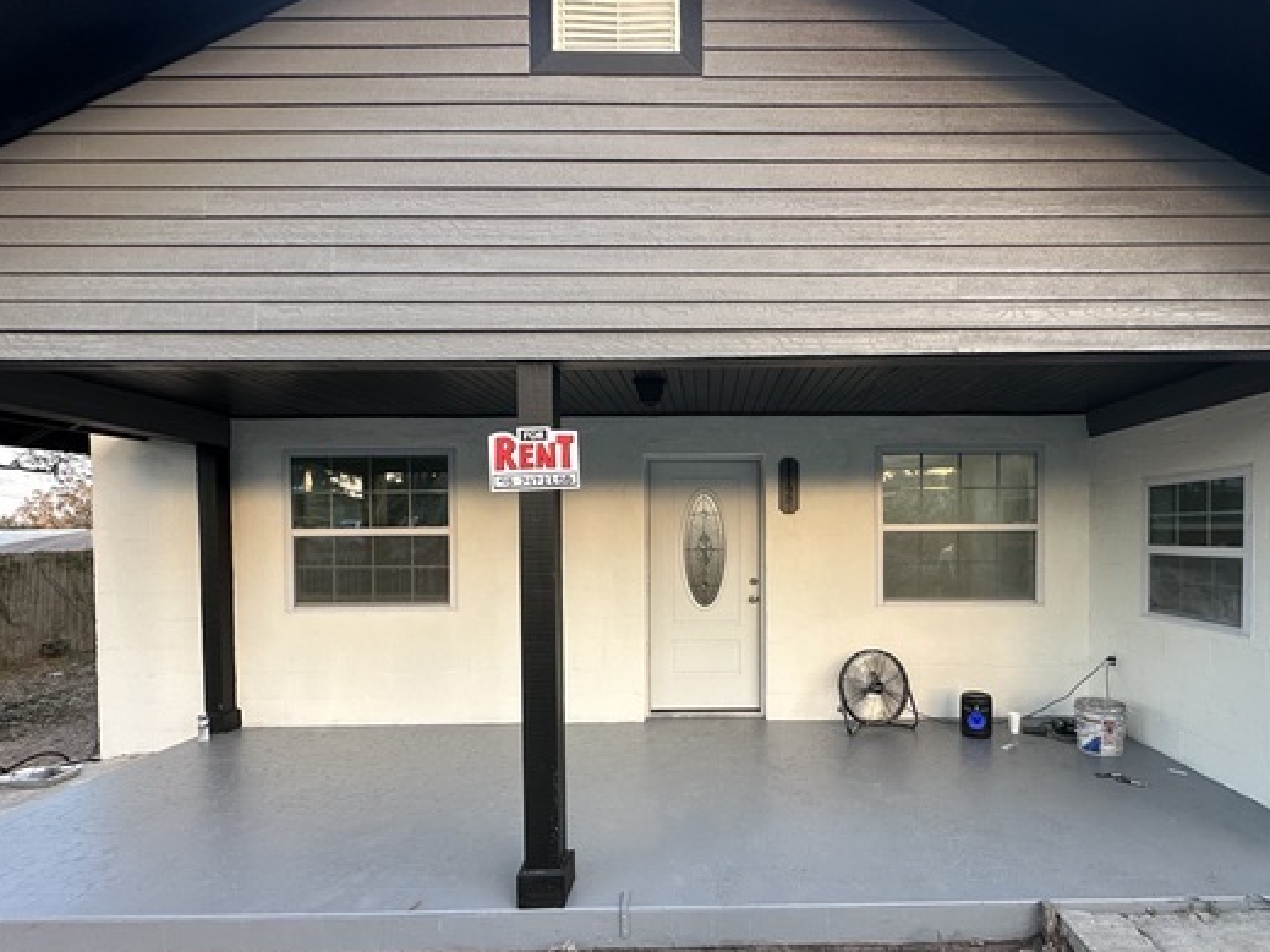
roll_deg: +1.1
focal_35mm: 18
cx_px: 723
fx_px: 660
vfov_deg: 71.2
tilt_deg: +0.2
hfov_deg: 87.2
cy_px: 543
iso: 80
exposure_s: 1/99
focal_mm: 2.22
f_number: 2.2
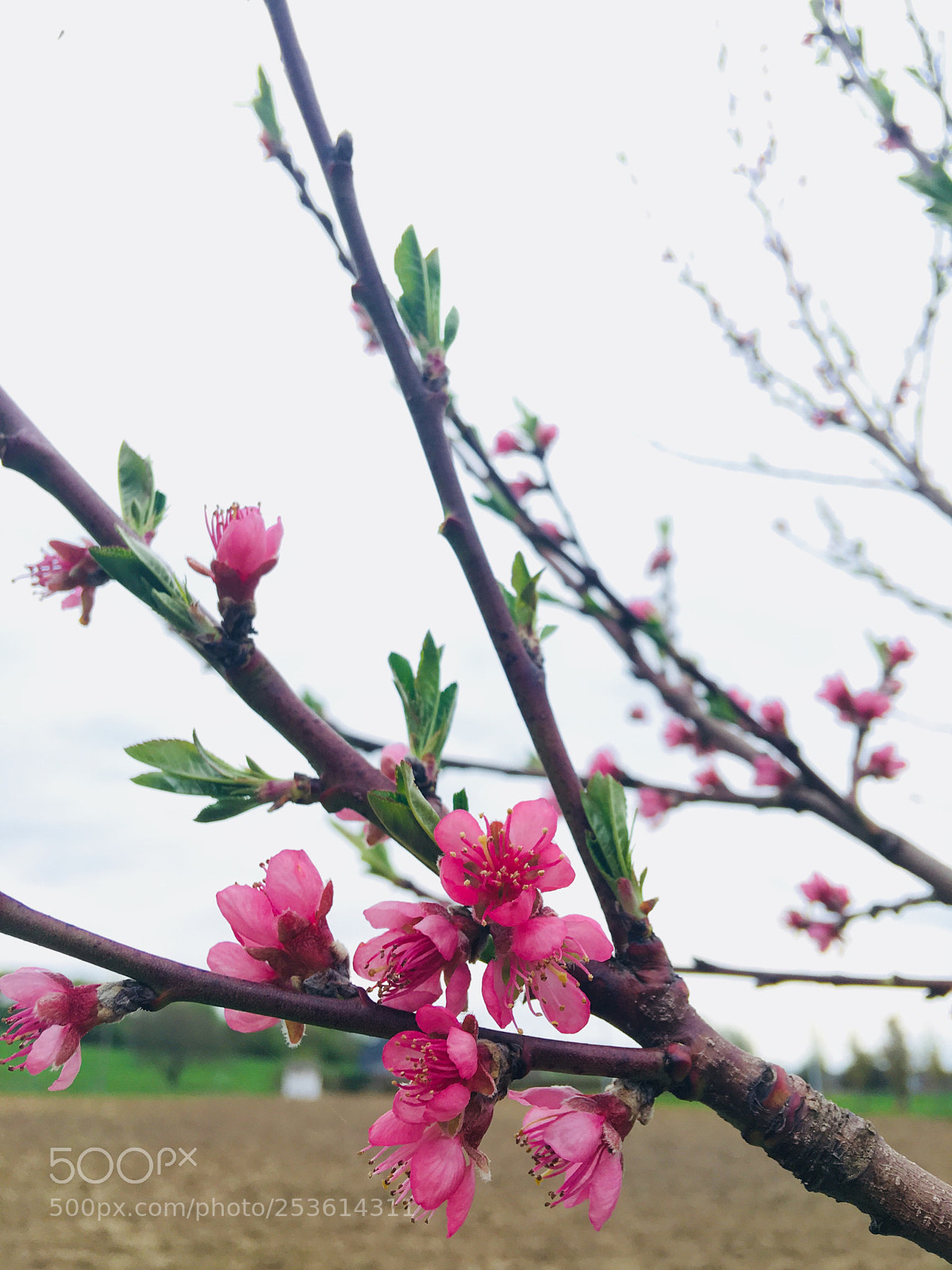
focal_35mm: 29
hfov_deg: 48.2
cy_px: 635
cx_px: 476
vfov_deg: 61.7
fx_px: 1063
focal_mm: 4.15
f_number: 2.2
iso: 25
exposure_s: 1/159
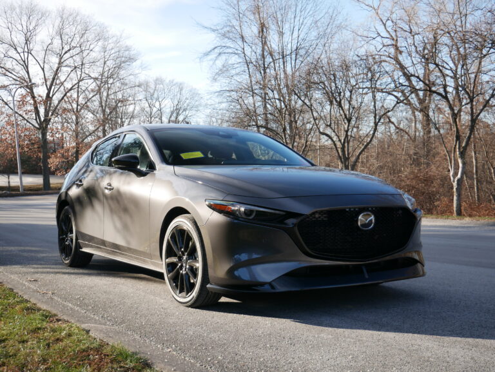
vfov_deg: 32.9
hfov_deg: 42.9
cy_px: 186
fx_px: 630
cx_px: 248
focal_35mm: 44
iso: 200
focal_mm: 22
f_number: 4.2
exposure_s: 1/250
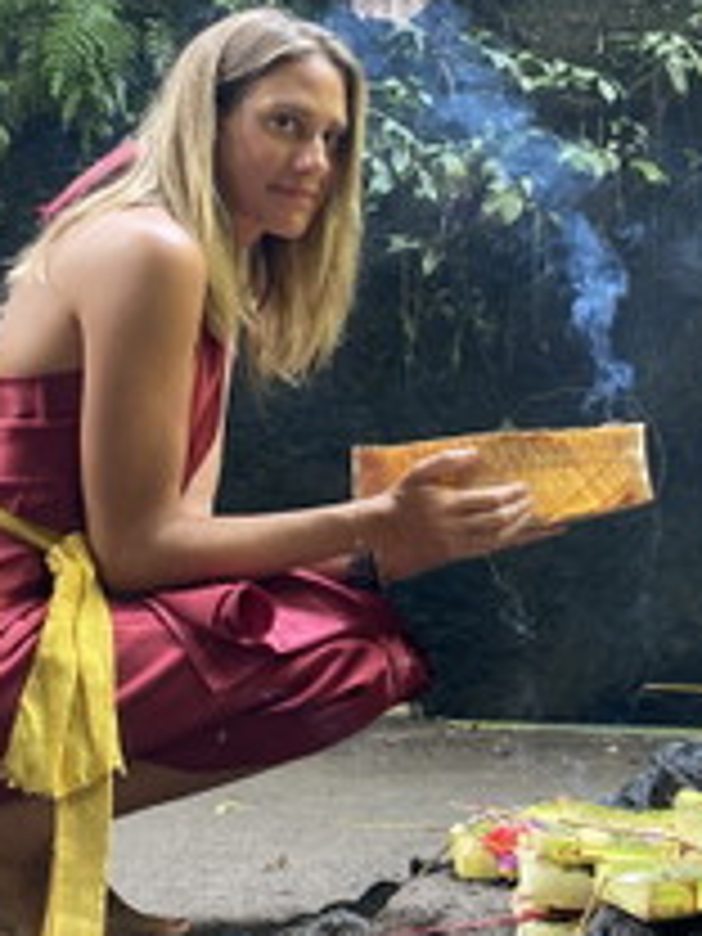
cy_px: 392
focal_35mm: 50
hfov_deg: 28.4
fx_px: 1352
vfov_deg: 38.1
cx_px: 580
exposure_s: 1/42
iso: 500
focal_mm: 4.25
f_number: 1.8
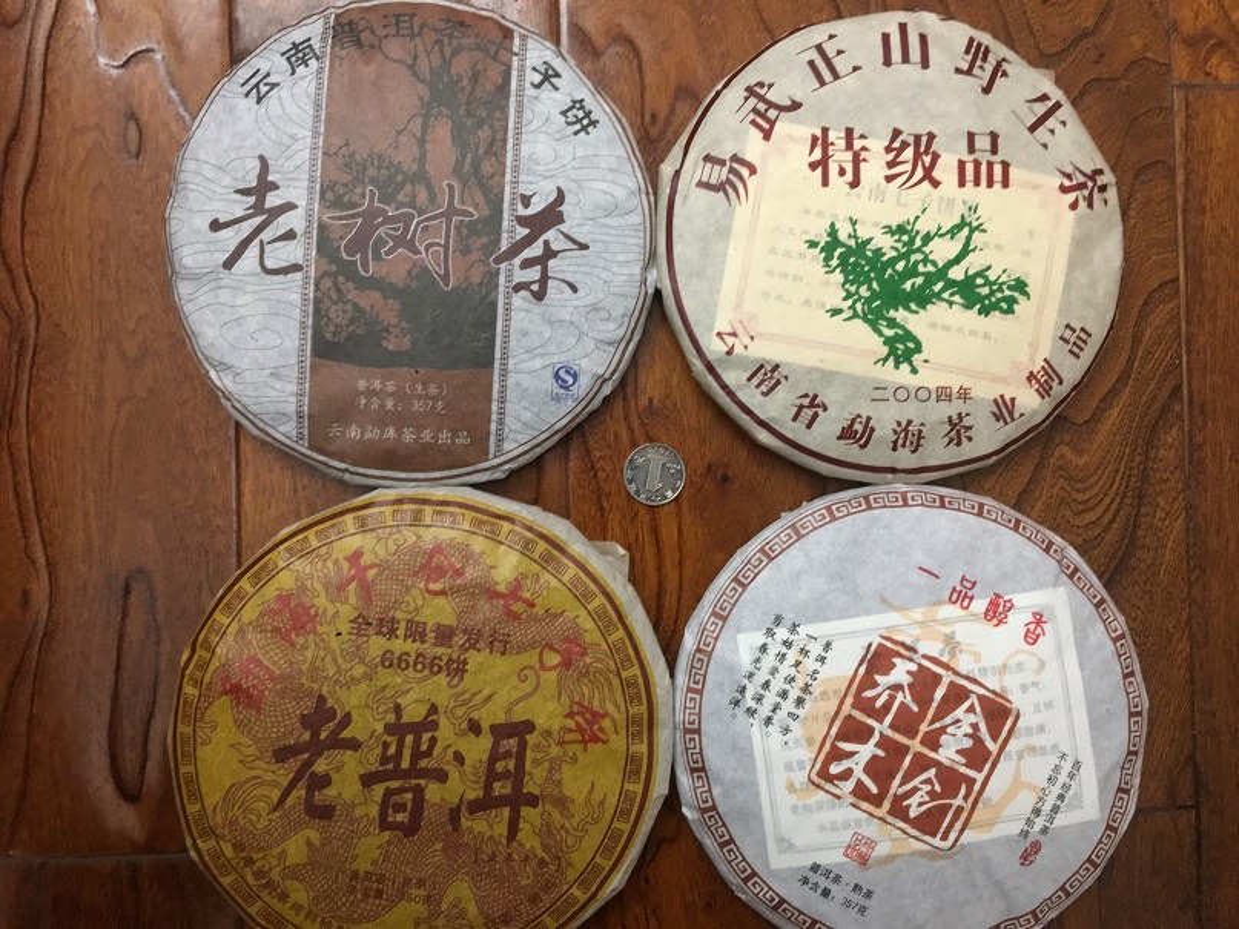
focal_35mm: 29
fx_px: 1038
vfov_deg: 48.2
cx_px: 620
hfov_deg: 61.7
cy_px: 464
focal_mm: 4.15
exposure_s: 1/20
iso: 200
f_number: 2.2
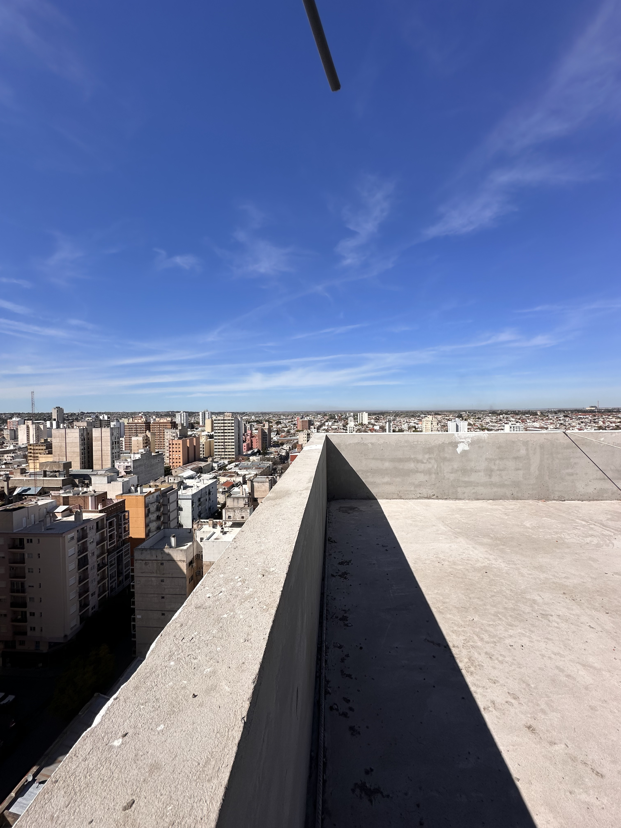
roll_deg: -0.1
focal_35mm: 14
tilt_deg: -0.1
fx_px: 335
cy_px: 414
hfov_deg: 85.7
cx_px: 310
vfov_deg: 102.1
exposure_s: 1/3610
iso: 50
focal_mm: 2.22
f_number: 2.2
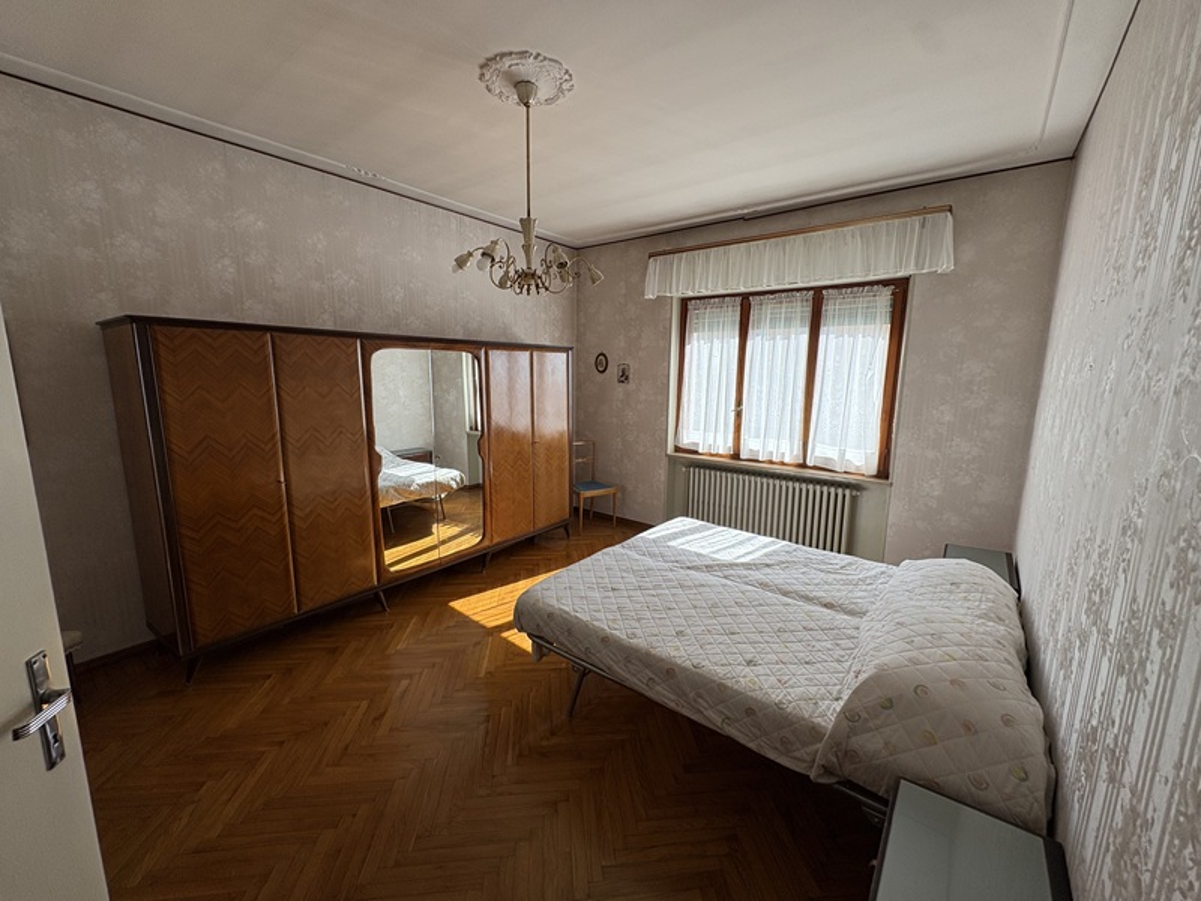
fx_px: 486
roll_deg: -0.3
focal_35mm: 14
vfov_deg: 85.7
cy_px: 450
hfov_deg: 102.1
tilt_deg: -9.1
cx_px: 600
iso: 64
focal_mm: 2.22
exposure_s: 1/375
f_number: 2.2
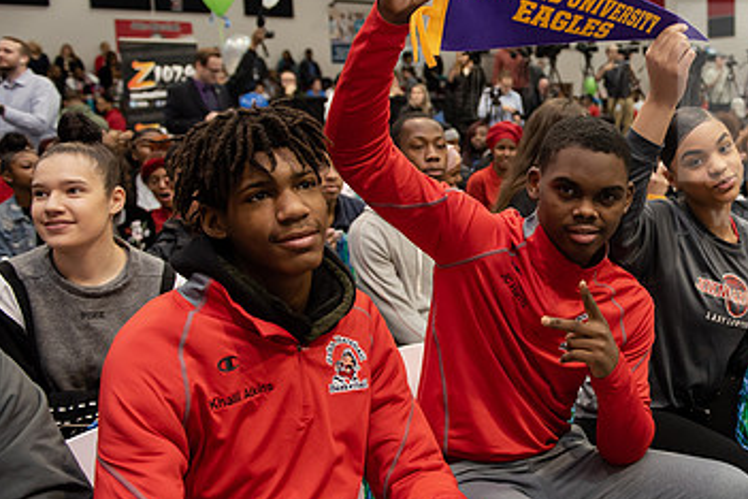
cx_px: 614
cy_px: 261
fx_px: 893
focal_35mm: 43
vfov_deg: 31.2
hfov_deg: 43.0
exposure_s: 1/160
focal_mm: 26
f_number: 3.5
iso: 1600
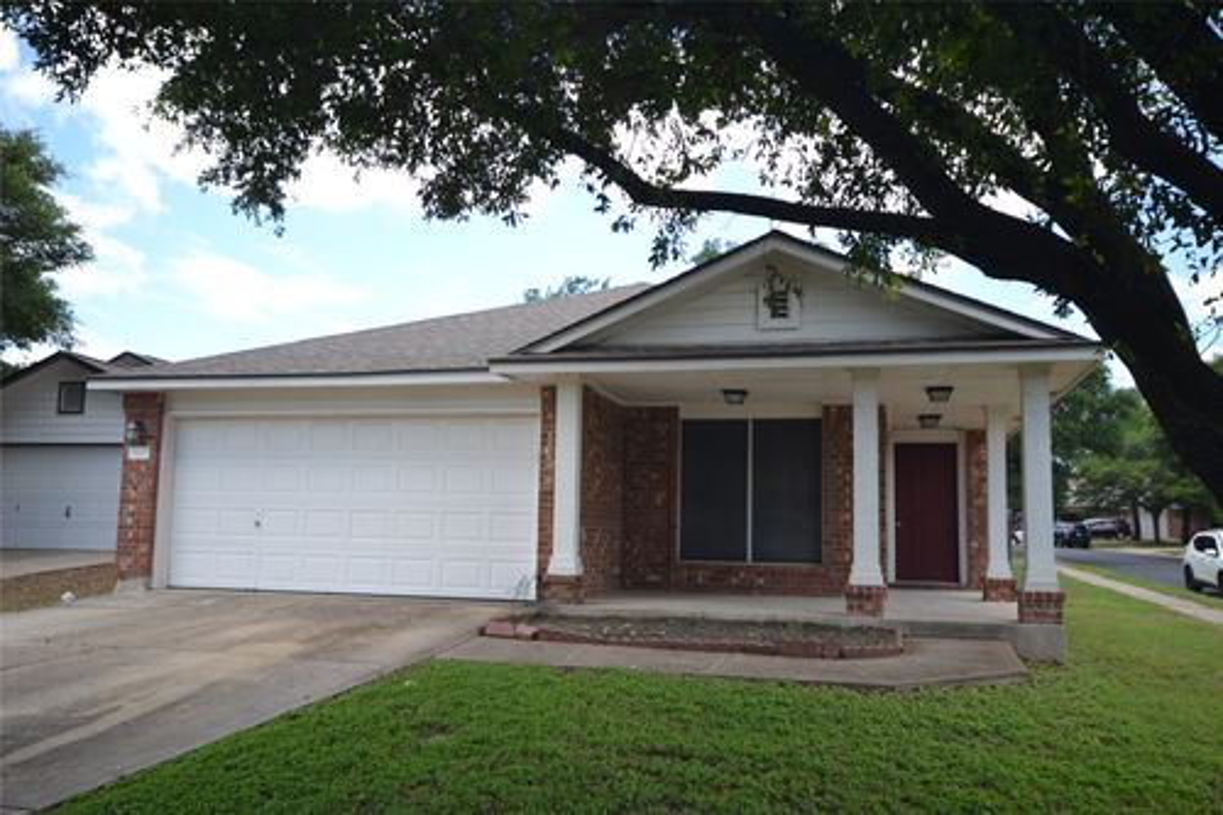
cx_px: 612
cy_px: 408
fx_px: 1019
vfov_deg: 43.6
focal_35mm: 30
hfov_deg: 61.9
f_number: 5.6
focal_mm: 20
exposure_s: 1/125
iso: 125
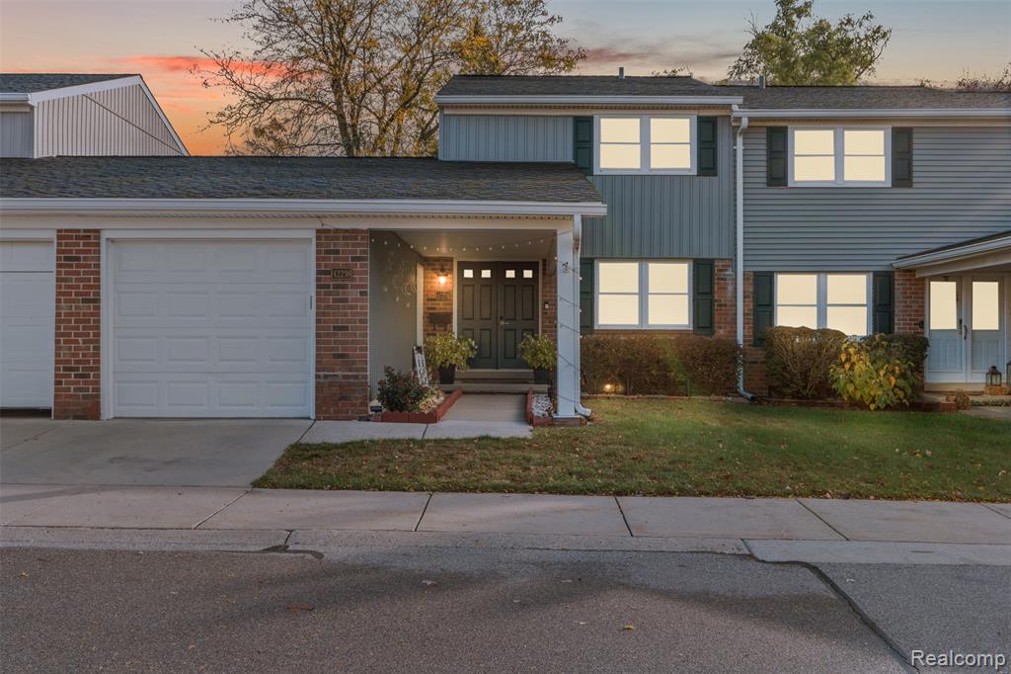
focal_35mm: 35
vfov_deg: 37.8
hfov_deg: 54.4
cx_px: 506
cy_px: 337
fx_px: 983
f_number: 8
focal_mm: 35
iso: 100
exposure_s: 1/13
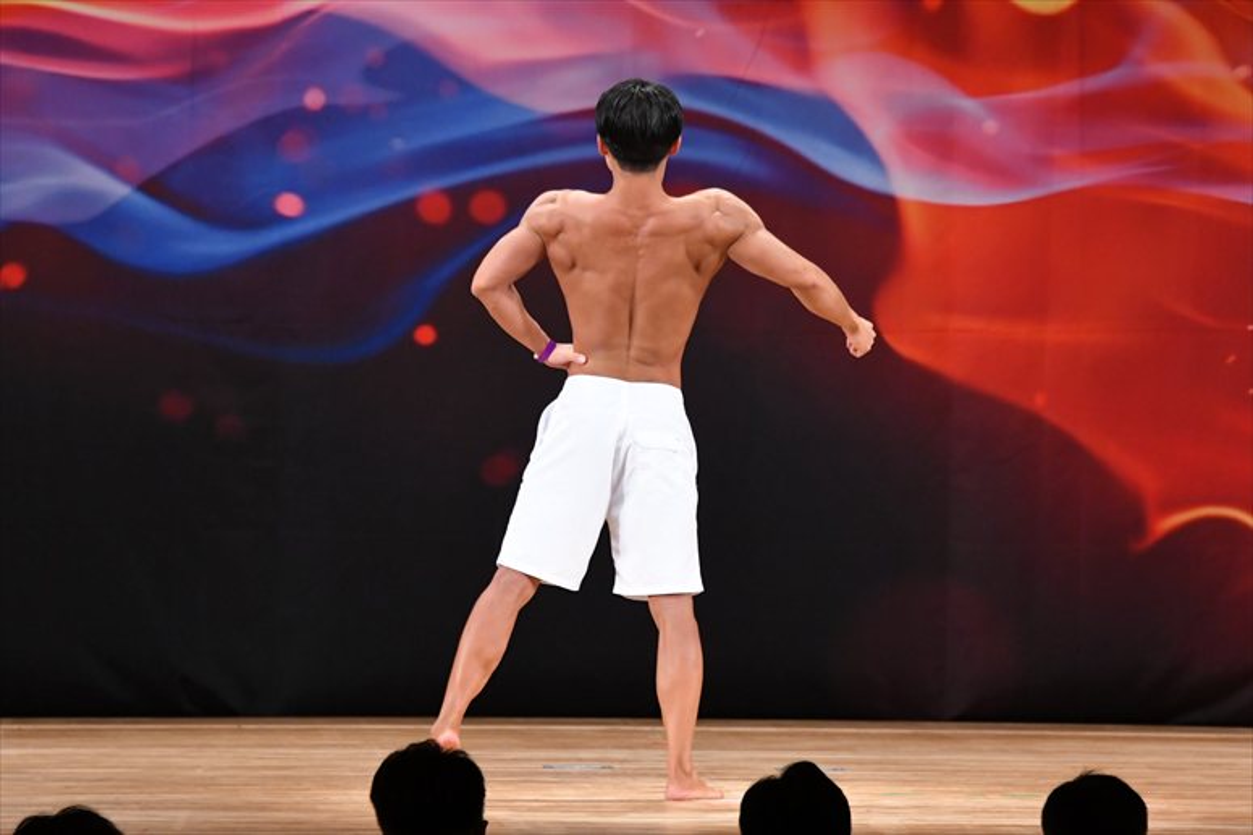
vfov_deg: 5.7
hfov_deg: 8.6
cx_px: 626
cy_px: 418
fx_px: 8349
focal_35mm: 240
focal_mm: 160
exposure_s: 1/400
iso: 3200
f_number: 5.6
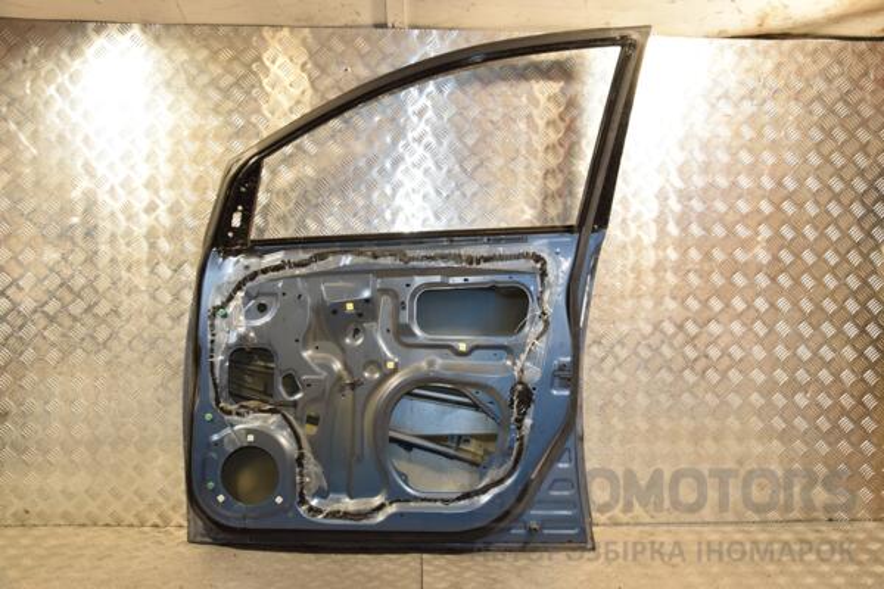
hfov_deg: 57.2
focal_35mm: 33
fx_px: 810
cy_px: 294
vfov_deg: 40.0
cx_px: 442
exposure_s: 1/160
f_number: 5
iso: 800
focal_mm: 22
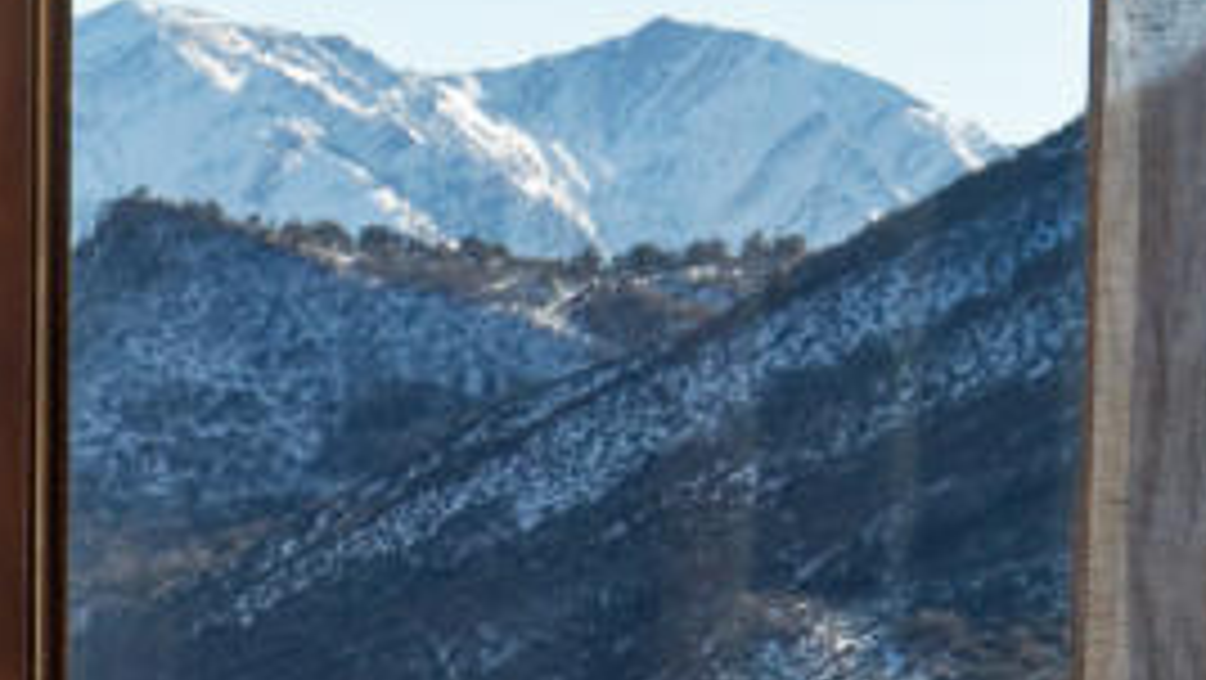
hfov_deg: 4.7
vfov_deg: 2.7
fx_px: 14524
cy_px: 1193
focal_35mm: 454
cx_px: -115
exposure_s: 1/50
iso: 500
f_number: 11
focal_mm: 58
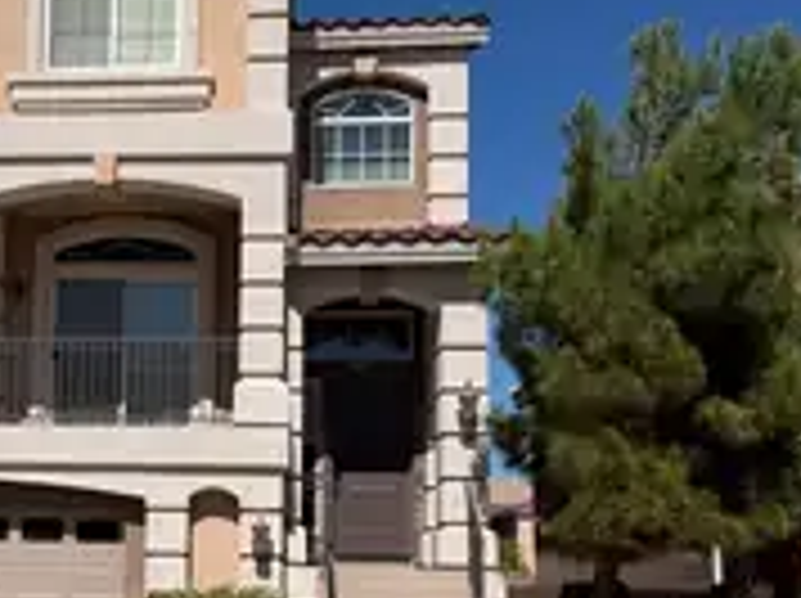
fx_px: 1248
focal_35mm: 54
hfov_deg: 34.2
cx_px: 126
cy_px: 423
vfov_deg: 26.7
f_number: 1.78
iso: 80
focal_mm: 6.76
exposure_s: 1/10309
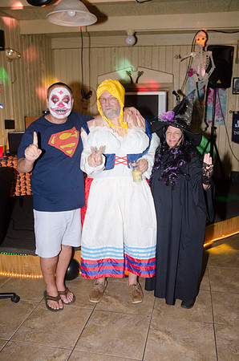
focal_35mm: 33
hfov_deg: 39.8
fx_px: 330
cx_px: 120
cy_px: 180
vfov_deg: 57.3
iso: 800
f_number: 4
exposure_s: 1/60
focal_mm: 22
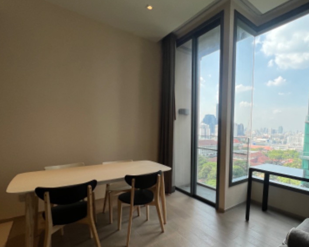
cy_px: 148
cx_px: 208
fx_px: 165
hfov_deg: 83.2
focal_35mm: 18
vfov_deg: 73.1
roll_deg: -1.3
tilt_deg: -4.9
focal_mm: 1.57
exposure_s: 1/362
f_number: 1.8
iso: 32
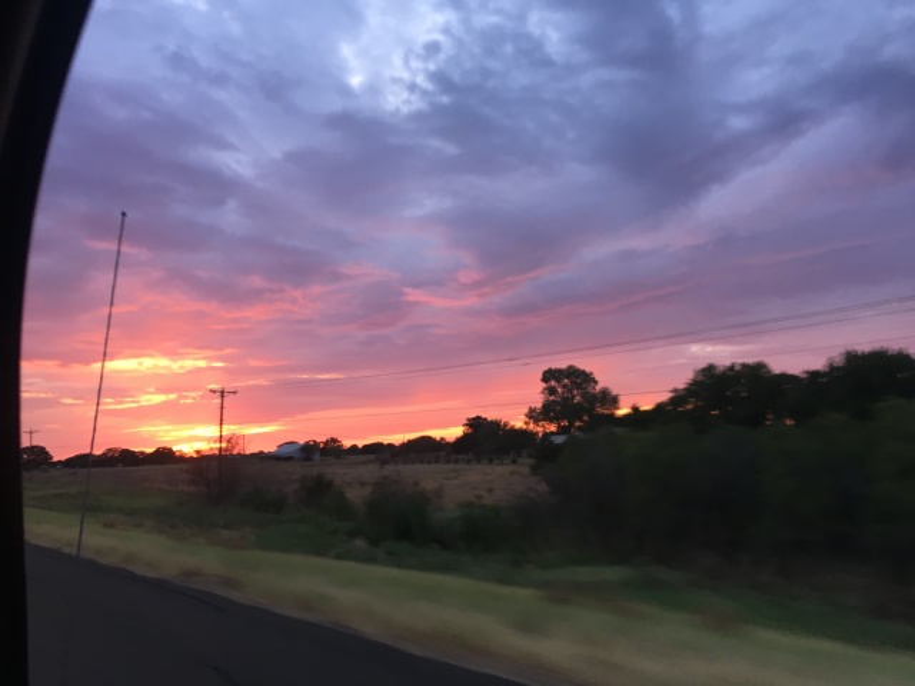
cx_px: 458
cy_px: 343
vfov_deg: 48.2
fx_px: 767
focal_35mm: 29
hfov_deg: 61.7
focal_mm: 4.15
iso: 50
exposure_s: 1/30
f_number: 2.2
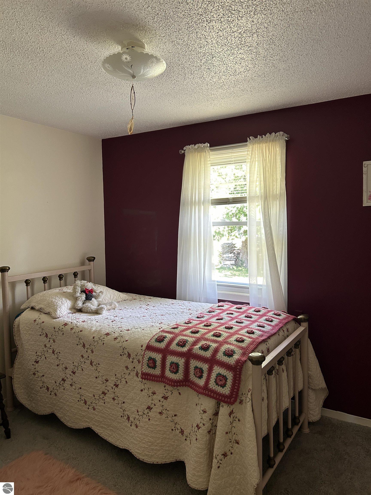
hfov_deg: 53.1
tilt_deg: -4.1
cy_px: 248
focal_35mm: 26
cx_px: 186
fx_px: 372
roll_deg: +0.7
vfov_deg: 67.3
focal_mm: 5.7
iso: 125
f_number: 1.5
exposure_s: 1/64
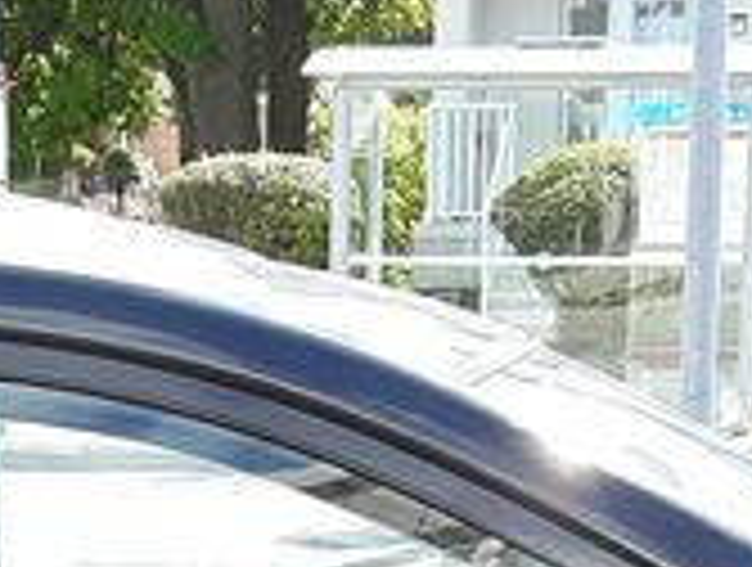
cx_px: 162
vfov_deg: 5.9
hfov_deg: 8.3
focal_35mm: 237
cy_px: 1544
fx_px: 5160
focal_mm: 3.7
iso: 40
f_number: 1.9
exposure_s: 1/235
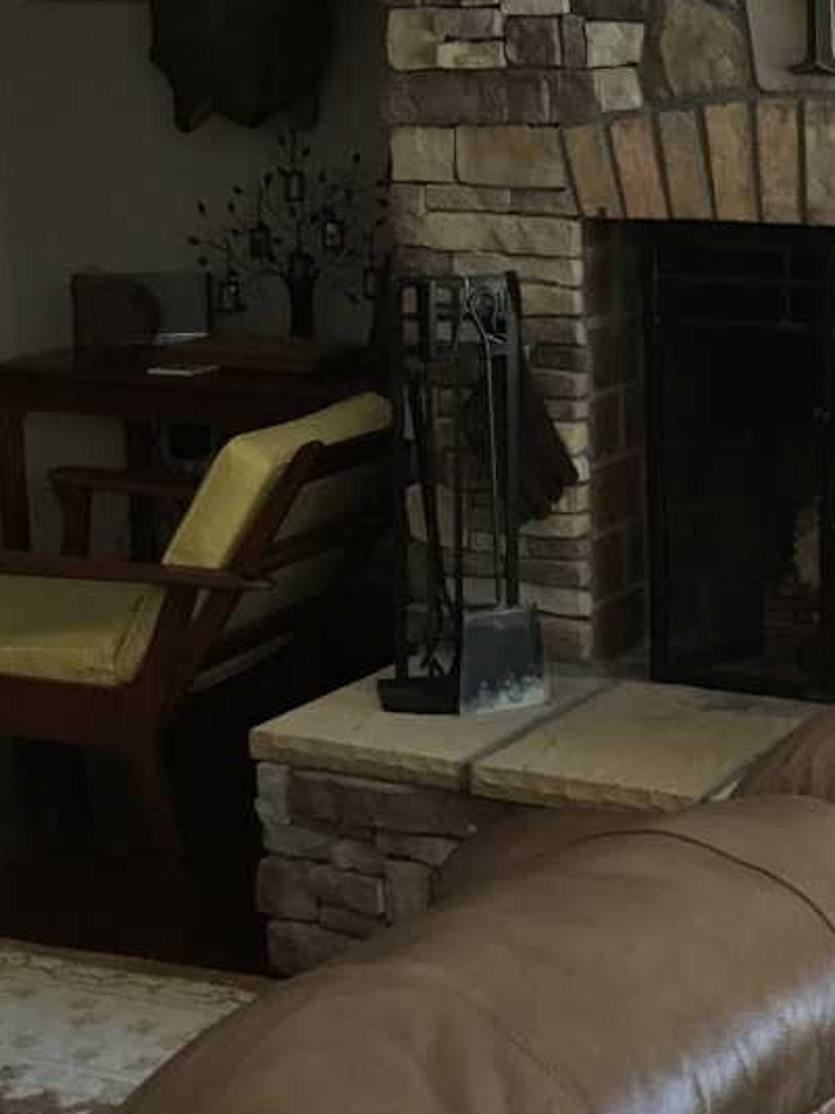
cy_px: 384
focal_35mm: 74
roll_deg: -0.6
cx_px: 893
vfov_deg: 26.2
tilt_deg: -10.2
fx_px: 2381
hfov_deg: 19.2
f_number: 2.2
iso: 250
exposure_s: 1/15
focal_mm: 4.15
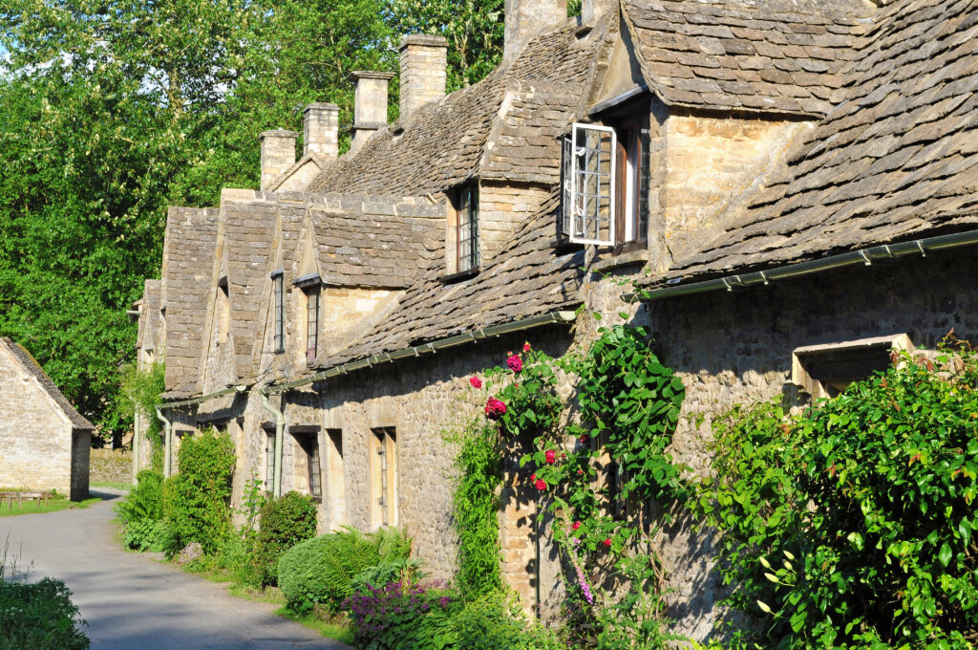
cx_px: 489
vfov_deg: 16.5
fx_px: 2238
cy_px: 325
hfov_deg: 24.6
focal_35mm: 82
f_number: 11
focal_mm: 55
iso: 200
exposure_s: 1/160
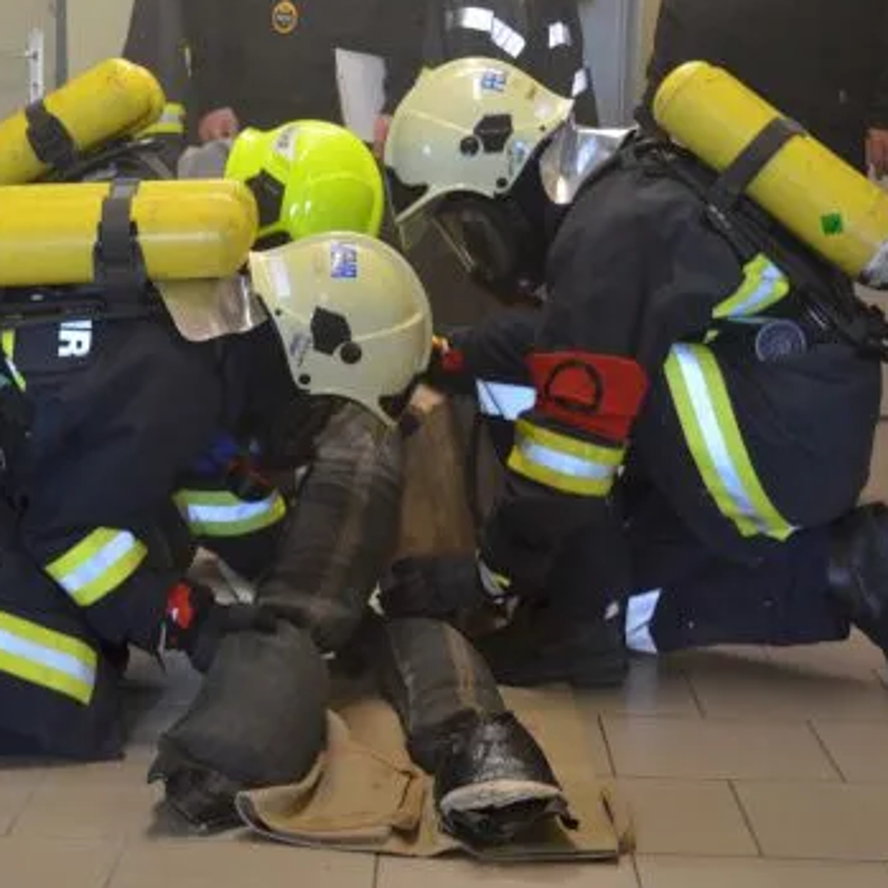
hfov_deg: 24.2
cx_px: 323
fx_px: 2061
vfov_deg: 24.3
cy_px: 463
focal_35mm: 71
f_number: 4.2
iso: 1600
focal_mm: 30
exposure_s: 1/60
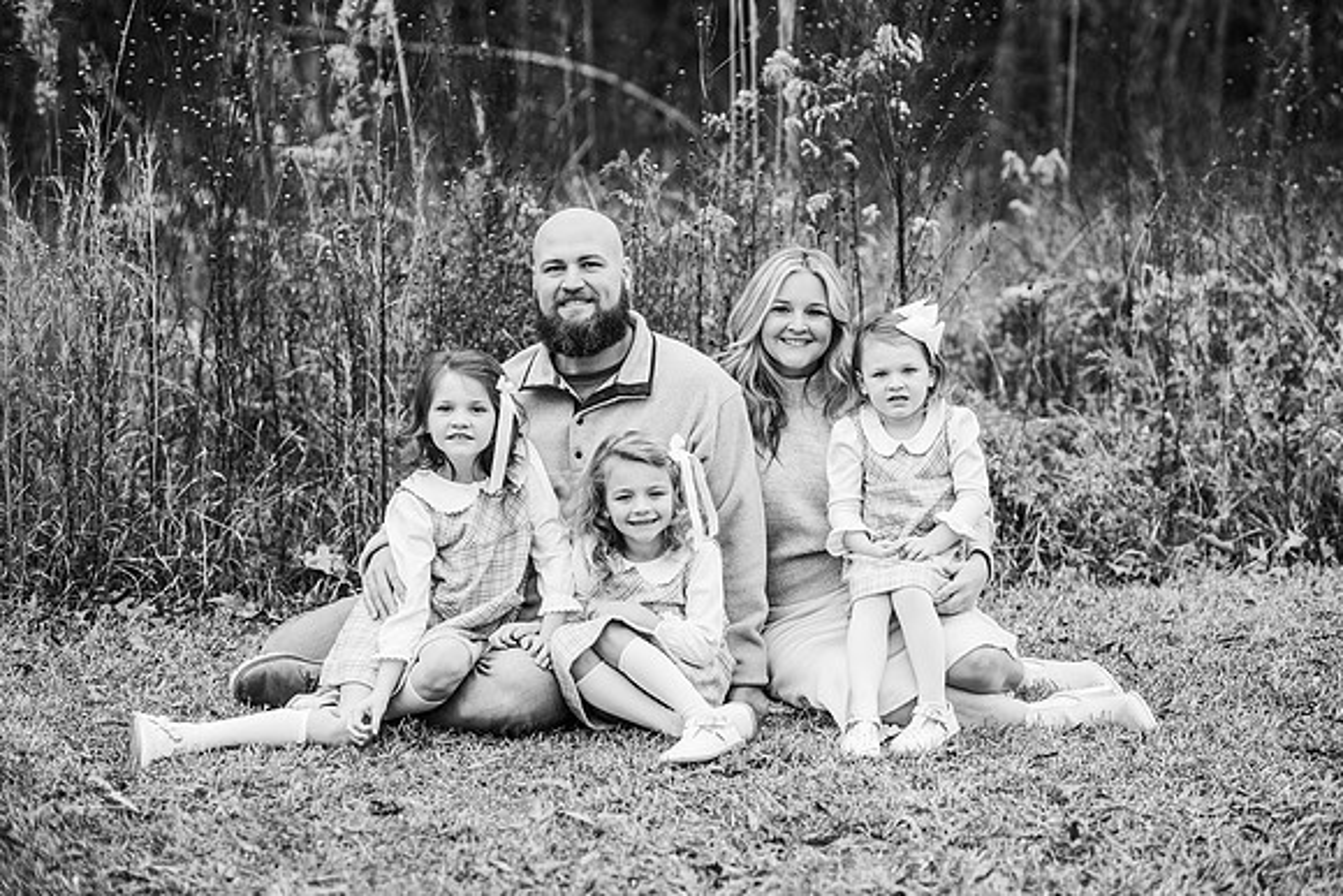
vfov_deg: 16.1
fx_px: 3172
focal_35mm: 85
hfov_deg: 23.9
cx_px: 672
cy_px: 448
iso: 250
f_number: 2.5
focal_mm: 85
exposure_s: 1/400
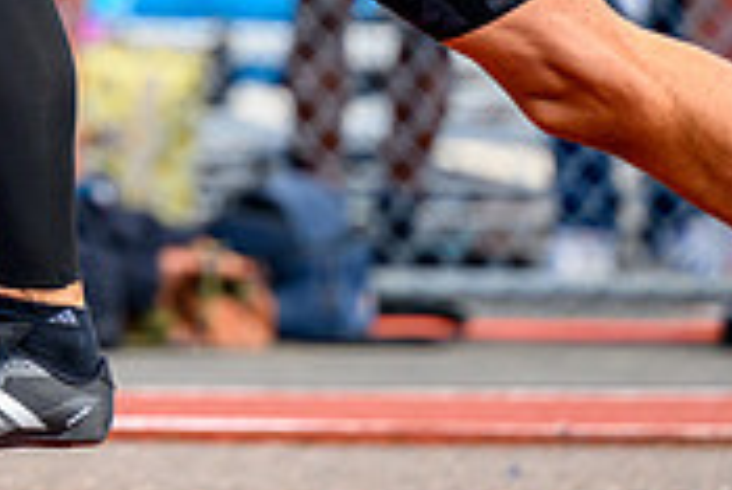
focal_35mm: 703
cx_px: 92
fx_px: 14306
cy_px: -280
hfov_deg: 2.9
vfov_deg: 2.0
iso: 280
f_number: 2.8
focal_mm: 185
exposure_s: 1/2000
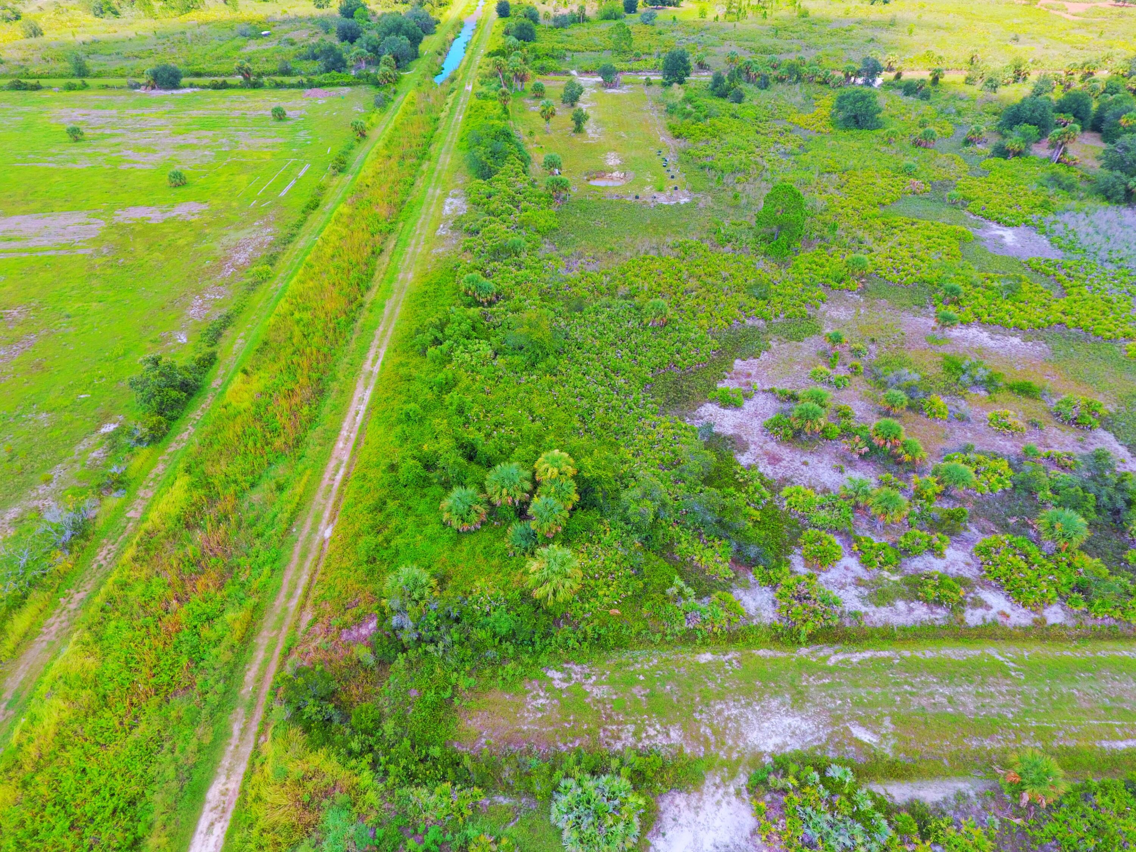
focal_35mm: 20
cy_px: 426
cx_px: 568
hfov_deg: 81.7
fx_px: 656
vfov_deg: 66.0
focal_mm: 3.61
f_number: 2.8
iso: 100
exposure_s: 1/108
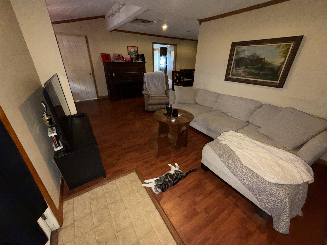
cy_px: 122
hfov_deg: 102.1
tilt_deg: -24.2
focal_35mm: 14
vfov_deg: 85.7
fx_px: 132
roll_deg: -1.0
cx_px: 164
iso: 500
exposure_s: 1/30
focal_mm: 2.22
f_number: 2.2
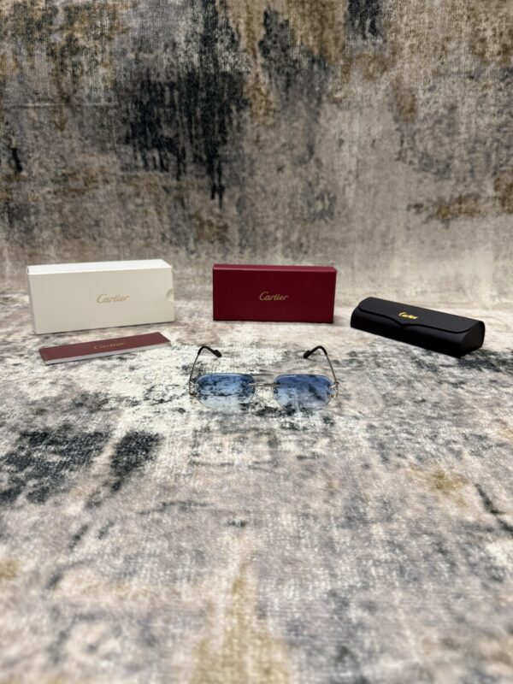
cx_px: 256
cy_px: 342
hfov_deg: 56.8
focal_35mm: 24
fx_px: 474
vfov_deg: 71.6
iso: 160
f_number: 1.78
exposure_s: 1/50
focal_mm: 6.76
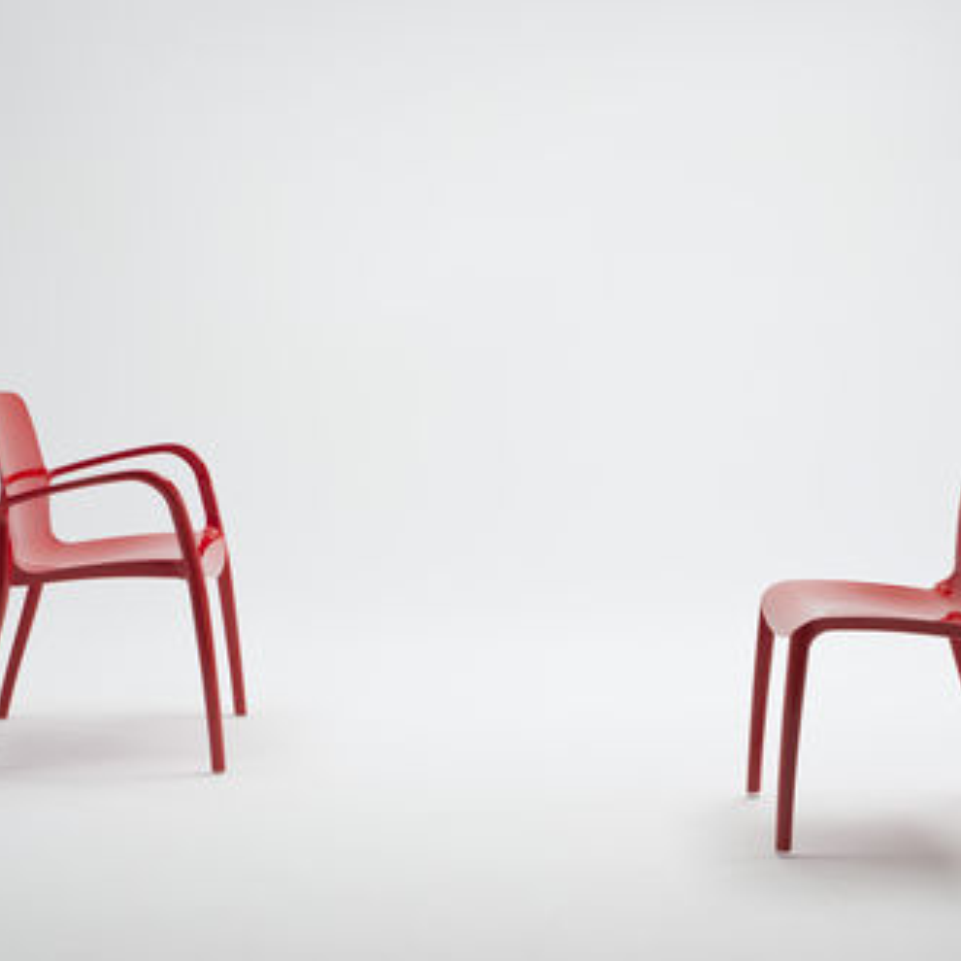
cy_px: 482
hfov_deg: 25.7
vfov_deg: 25.7
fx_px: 2104
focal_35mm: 67
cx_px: 504
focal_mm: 52
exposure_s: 1/1.25
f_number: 16
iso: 100
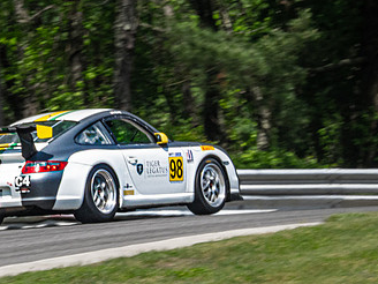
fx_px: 10308
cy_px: 75
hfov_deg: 2.1
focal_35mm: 944
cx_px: 124
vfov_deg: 1.6
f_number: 14
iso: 400
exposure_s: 1/320
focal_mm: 210
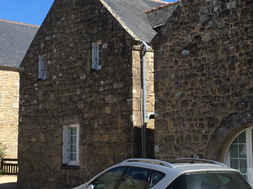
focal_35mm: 72
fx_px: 526
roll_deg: +0.7
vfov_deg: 20.4
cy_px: 80
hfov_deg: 26.9
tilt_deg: +7.3
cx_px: 158
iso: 32
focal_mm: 4.15
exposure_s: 1/1319
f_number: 2.2
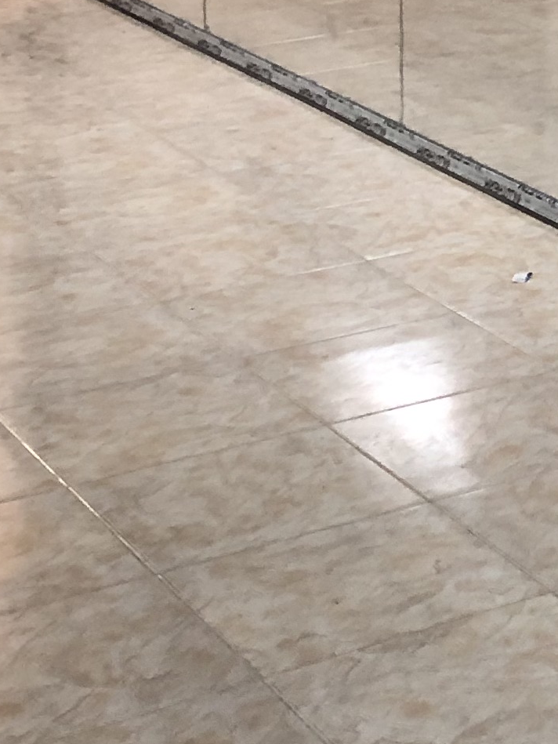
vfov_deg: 15.2
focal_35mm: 119
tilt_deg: -3.1
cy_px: -417
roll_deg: +0.0
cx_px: 1107
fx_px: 2557
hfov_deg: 11.3
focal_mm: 3.99
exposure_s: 1/30
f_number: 1.8
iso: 40
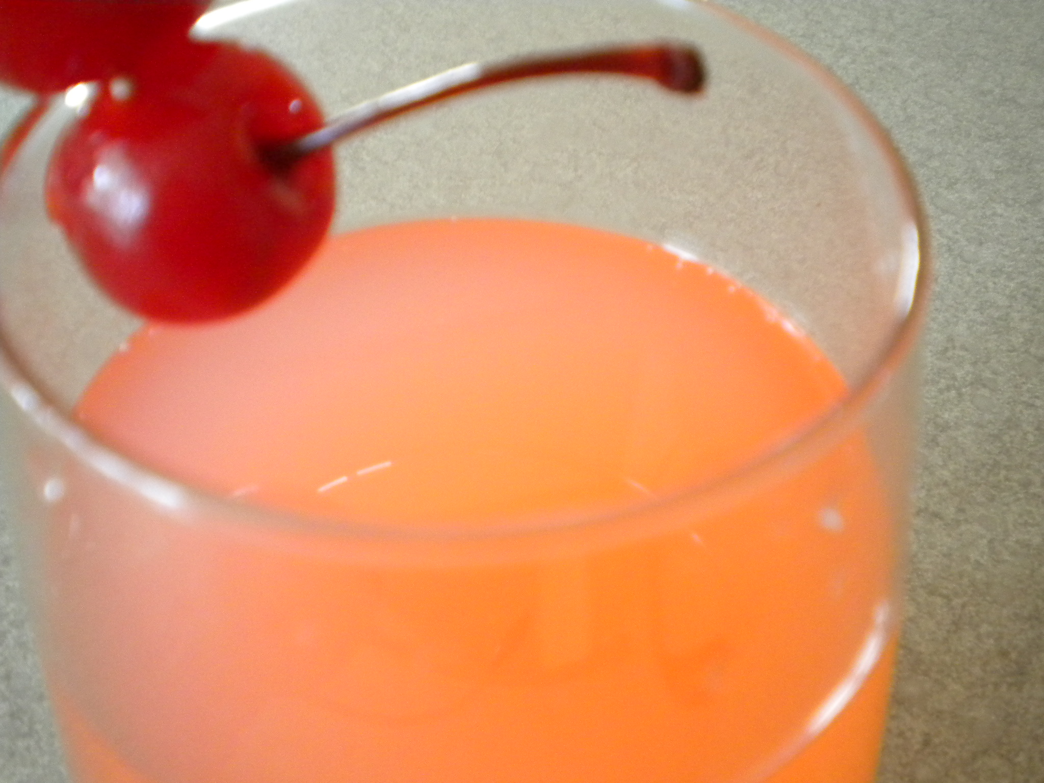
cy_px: 392
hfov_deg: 45.8
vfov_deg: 35.1
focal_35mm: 41
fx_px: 1237
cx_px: 522
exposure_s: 1/8.8
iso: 567
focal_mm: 7.4
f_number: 3.5
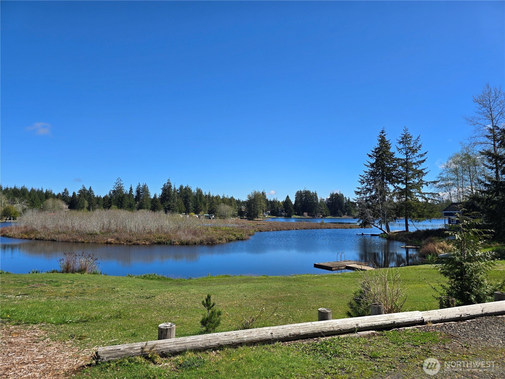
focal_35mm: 23
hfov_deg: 73.9
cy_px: 190
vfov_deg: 58.9
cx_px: 252
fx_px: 336
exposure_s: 1/883
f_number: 1.7
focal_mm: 6.3
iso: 12
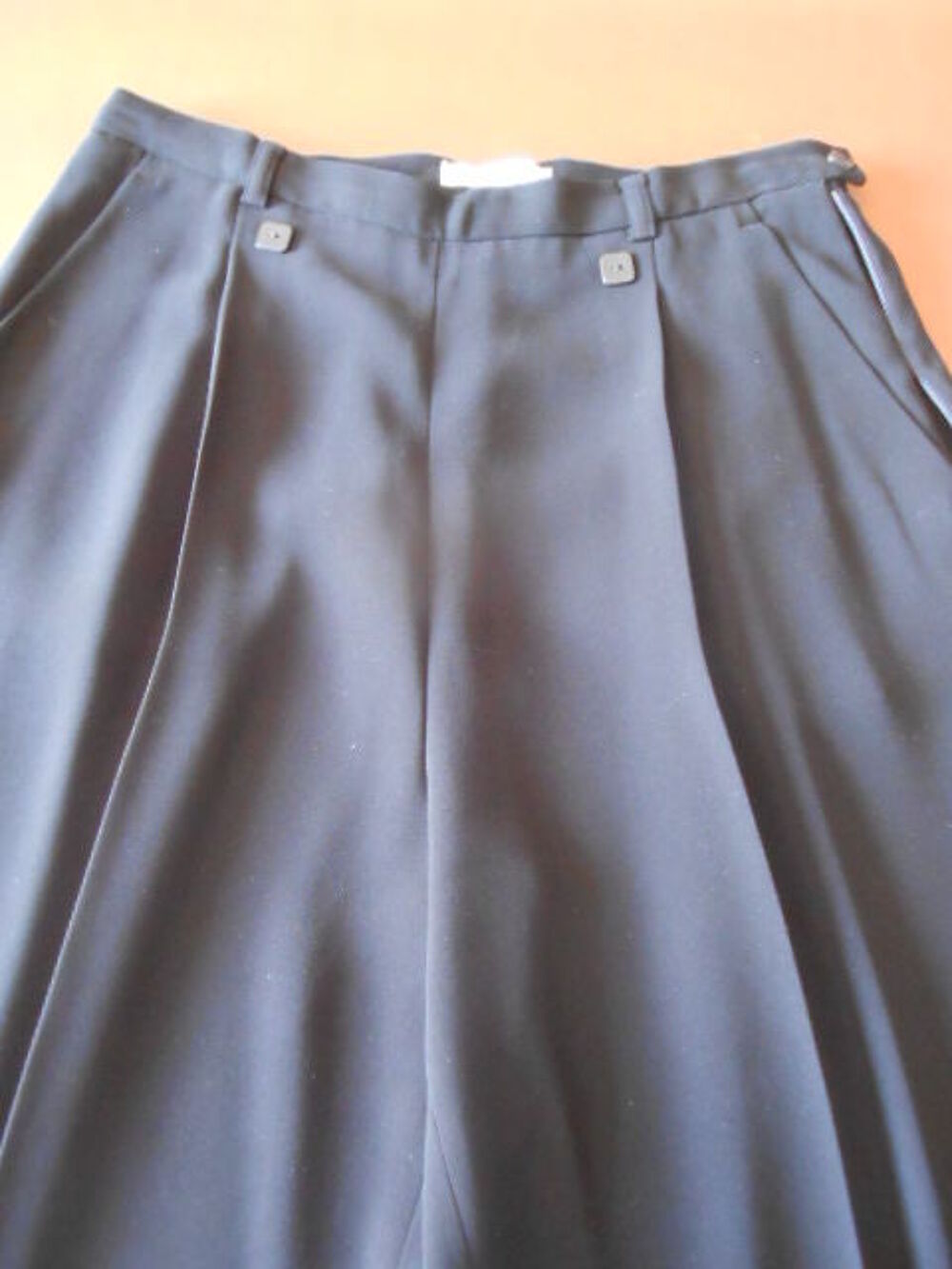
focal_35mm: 26
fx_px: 953
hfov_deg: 53.1
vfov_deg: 67.3
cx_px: 476
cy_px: 634
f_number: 3.5
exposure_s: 1/5
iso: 800
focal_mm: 4.6
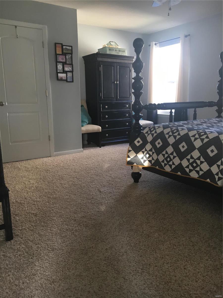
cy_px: 149
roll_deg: +2.7
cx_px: 112
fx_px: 249
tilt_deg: -8.6
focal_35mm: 29
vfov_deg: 61.7
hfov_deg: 48.2
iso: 64
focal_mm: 4.15
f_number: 2.2
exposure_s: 1/30
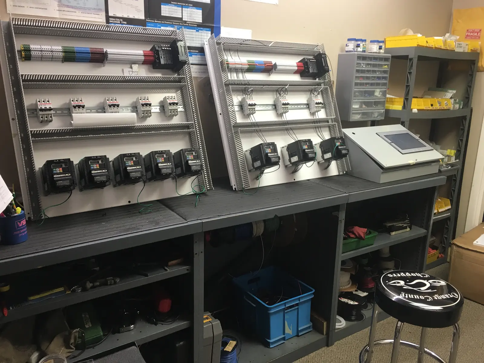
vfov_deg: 48.2
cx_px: 242
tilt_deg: -12.7
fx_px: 405
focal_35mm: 29
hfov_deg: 61.7
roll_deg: -2.2
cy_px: 182
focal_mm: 4.15
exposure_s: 1/30
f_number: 2.2
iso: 64
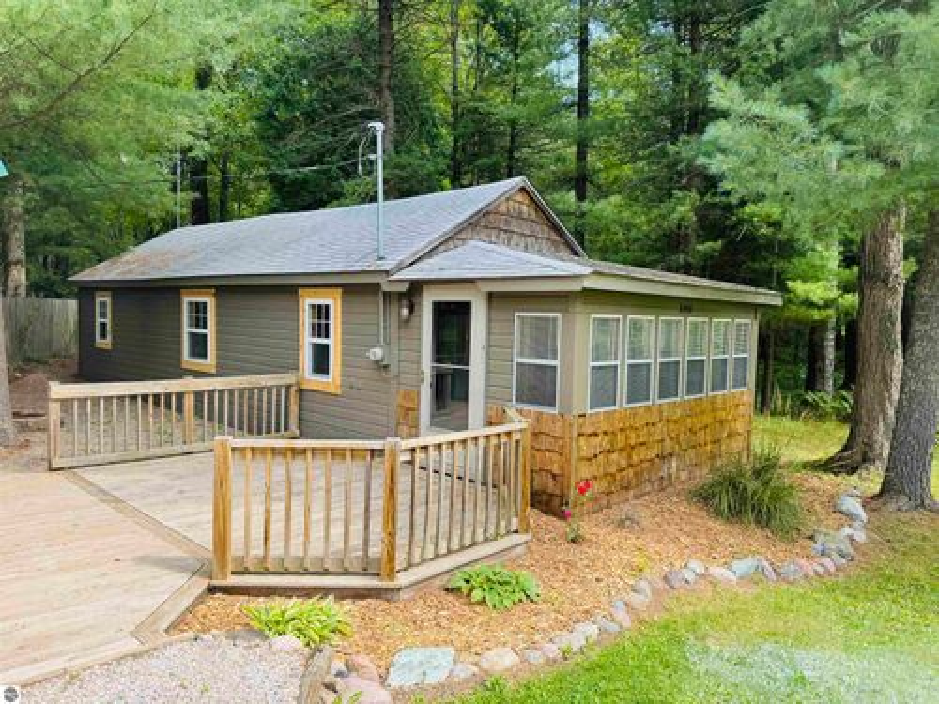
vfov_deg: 56.8
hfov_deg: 71.6
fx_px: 651
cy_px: 352
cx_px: 470
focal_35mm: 24
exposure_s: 1/782
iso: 80
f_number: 1.78
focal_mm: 6.76
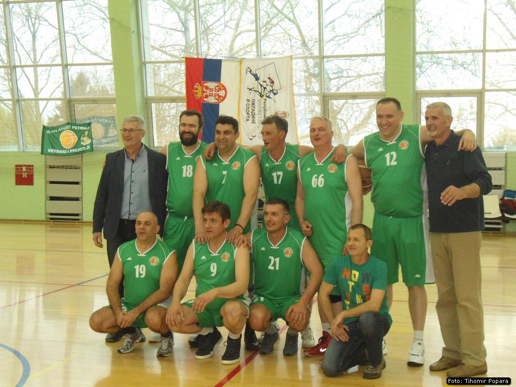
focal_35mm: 53
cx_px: 258
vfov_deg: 27.5
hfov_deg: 36.2
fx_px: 790
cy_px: 194
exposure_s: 1/50
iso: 400
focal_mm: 9.5
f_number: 3.9
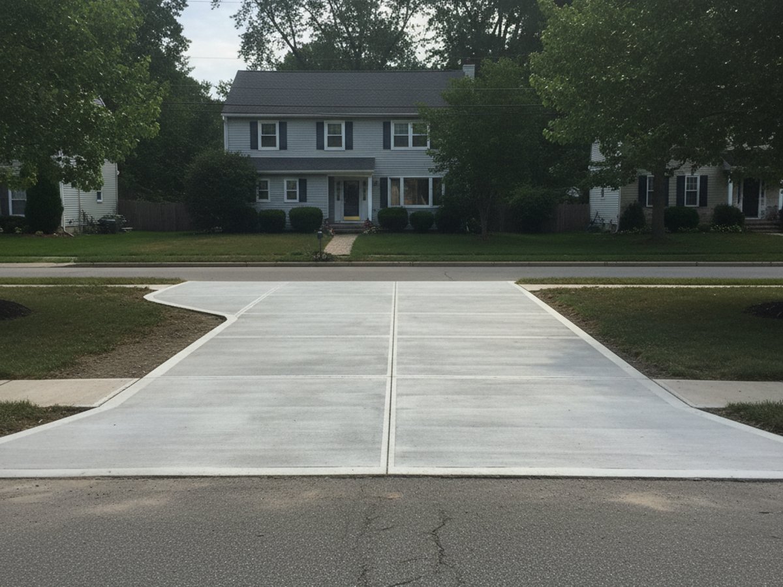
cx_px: 392
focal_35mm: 24
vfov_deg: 56.8
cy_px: 294
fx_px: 543
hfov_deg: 71.6
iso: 971
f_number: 1.68
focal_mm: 6.8
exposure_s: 1/1764
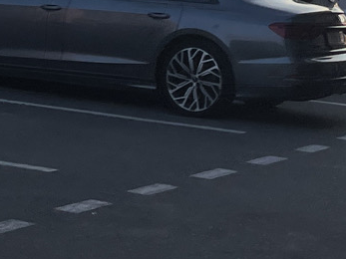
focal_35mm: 150
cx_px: 36
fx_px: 1499
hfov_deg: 13.1
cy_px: -422
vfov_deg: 8.7
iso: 32
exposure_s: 1/1114
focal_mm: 4.2
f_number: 1.6
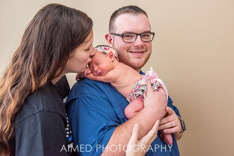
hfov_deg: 48.4
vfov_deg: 33.4
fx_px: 260
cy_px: 78
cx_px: 117
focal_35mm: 40
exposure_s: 1/250
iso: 1000
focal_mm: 40
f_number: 5
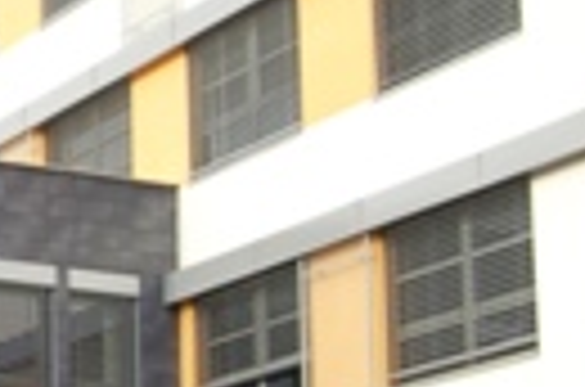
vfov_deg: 10.2
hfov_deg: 14.1
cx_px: -392
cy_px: 356
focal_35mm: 133
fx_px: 2156
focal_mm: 18
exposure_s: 1/160
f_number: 6.3
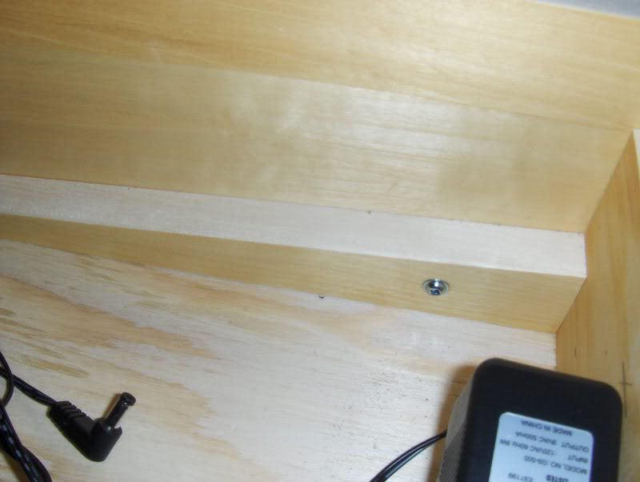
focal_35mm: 41
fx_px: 759
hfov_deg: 45.7
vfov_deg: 35.2
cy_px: 241
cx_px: 320
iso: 100
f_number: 5.09
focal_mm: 6.5
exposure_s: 1/60
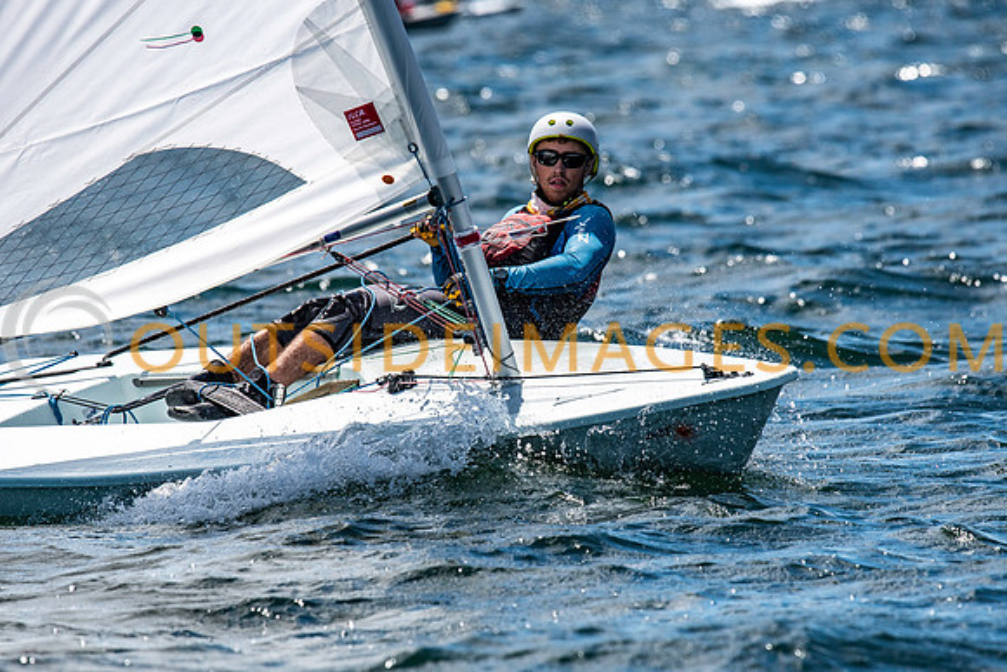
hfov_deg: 4.6
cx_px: 504
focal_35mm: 450
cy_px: 336
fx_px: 12590
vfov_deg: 3.1
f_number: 5.6
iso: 400
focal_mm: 300
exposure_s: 1/4000
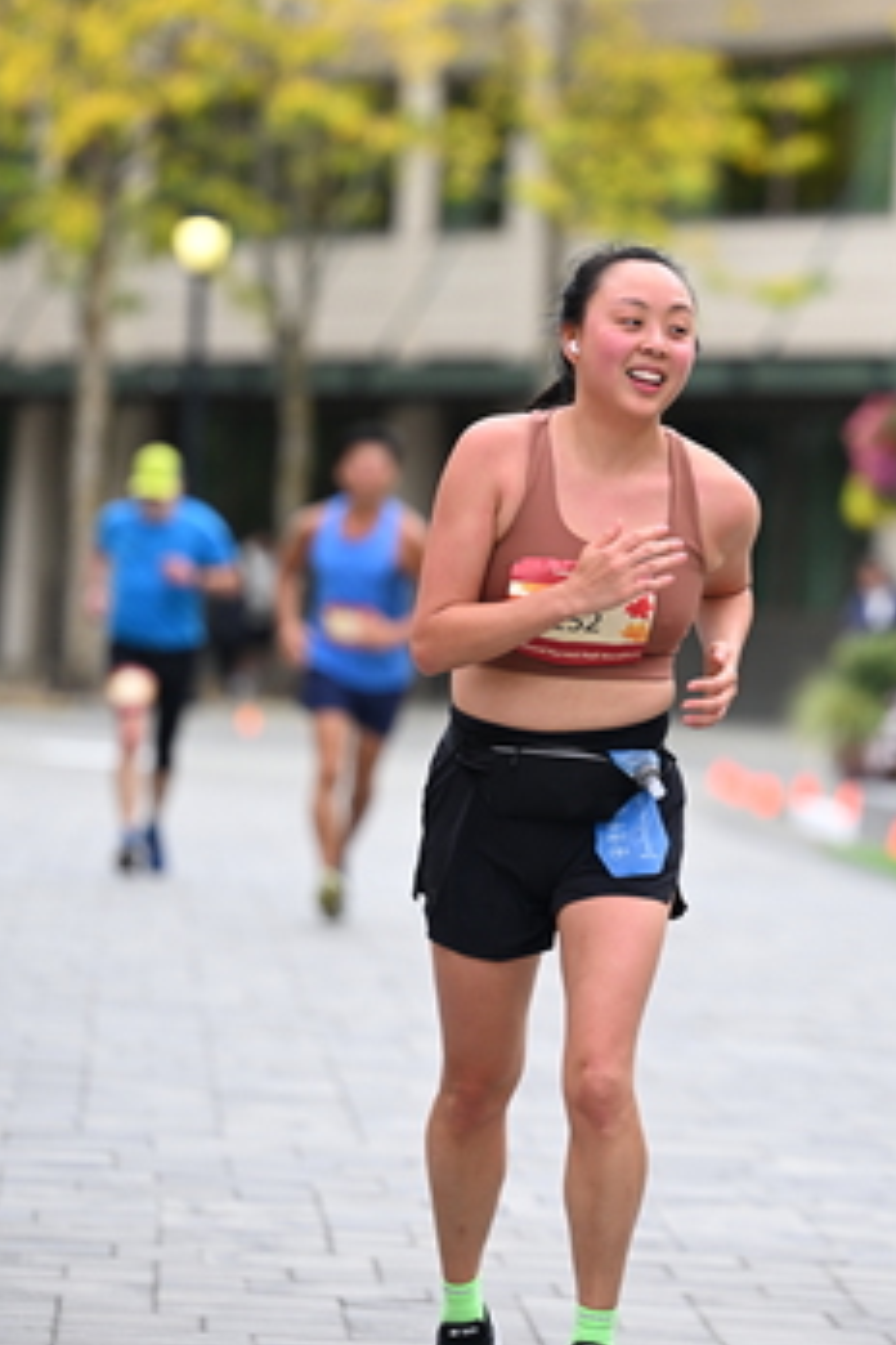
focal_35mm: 221
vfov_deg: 9.3
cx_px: 647
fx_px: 8250
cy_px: 618
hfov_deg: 6.2
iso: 640
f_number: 2.8
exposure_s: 1/1600
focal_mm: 140
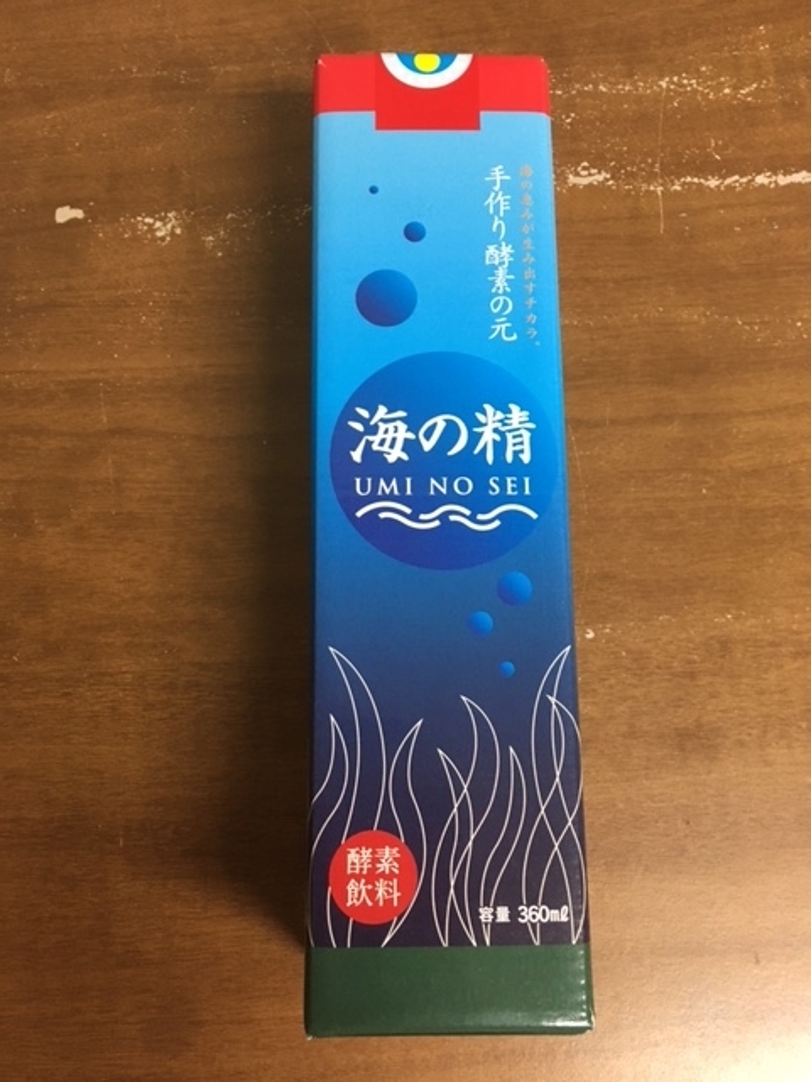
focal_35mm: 29
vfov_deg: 61.7
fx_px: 906
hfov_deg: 48.2
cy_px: 541
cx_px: 406
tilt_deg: -80.5
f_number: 2.2
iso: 125
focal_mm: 4.15
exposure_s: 1/30
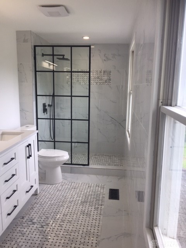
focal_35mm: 29
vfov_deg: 61.7
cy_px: 124
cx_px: 93
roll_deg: -0.7
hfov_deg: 48.2
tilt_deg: -10.3
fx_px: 208
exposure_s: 1/120
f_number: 2.2
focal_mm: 4.15
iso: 32
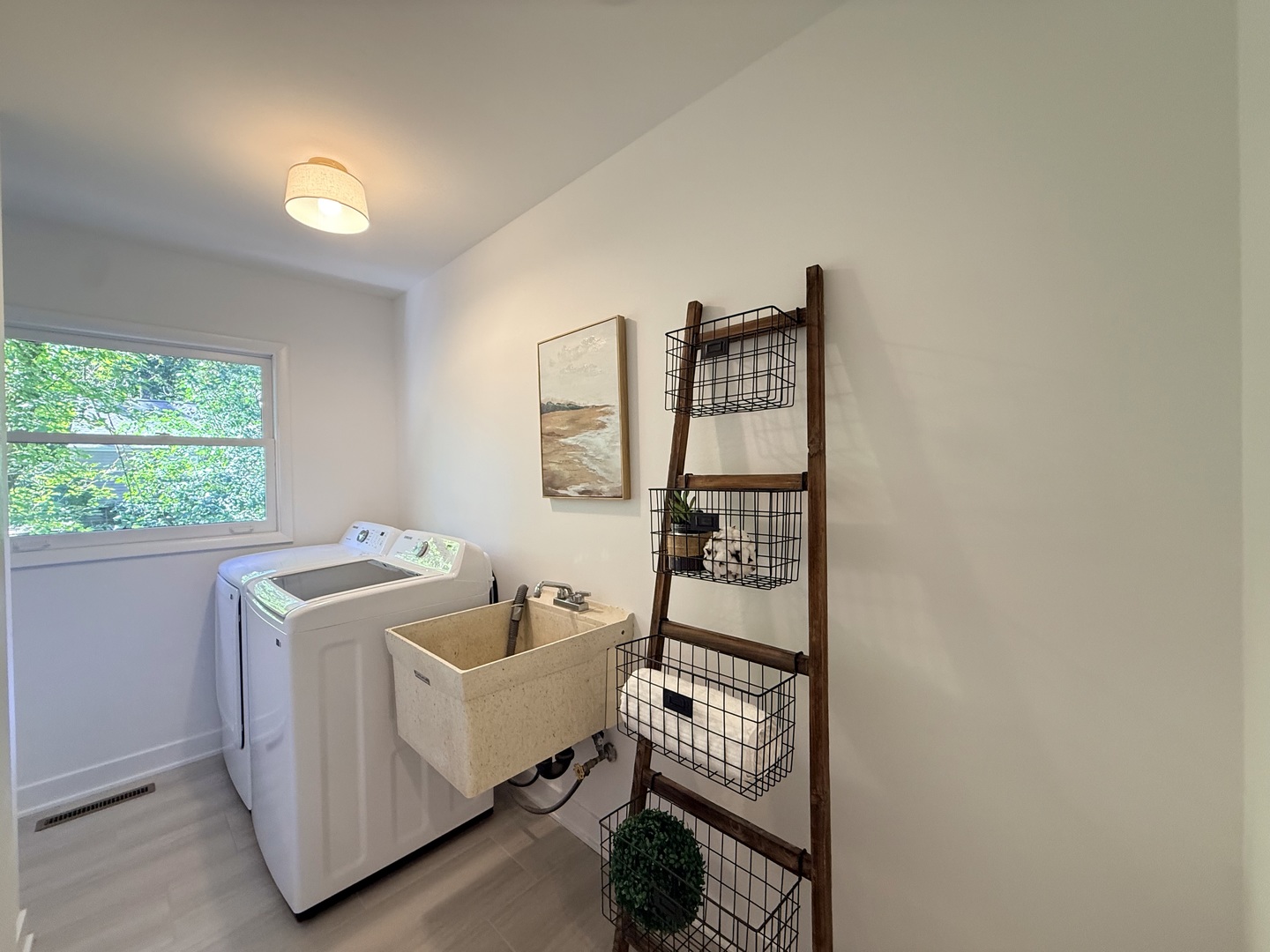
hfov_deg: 102.1
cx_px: 635
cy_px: 476
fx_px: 514
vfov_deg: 85.7
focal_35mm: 14
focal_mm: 2.22
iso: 200
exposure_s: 1/60
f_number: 2.2
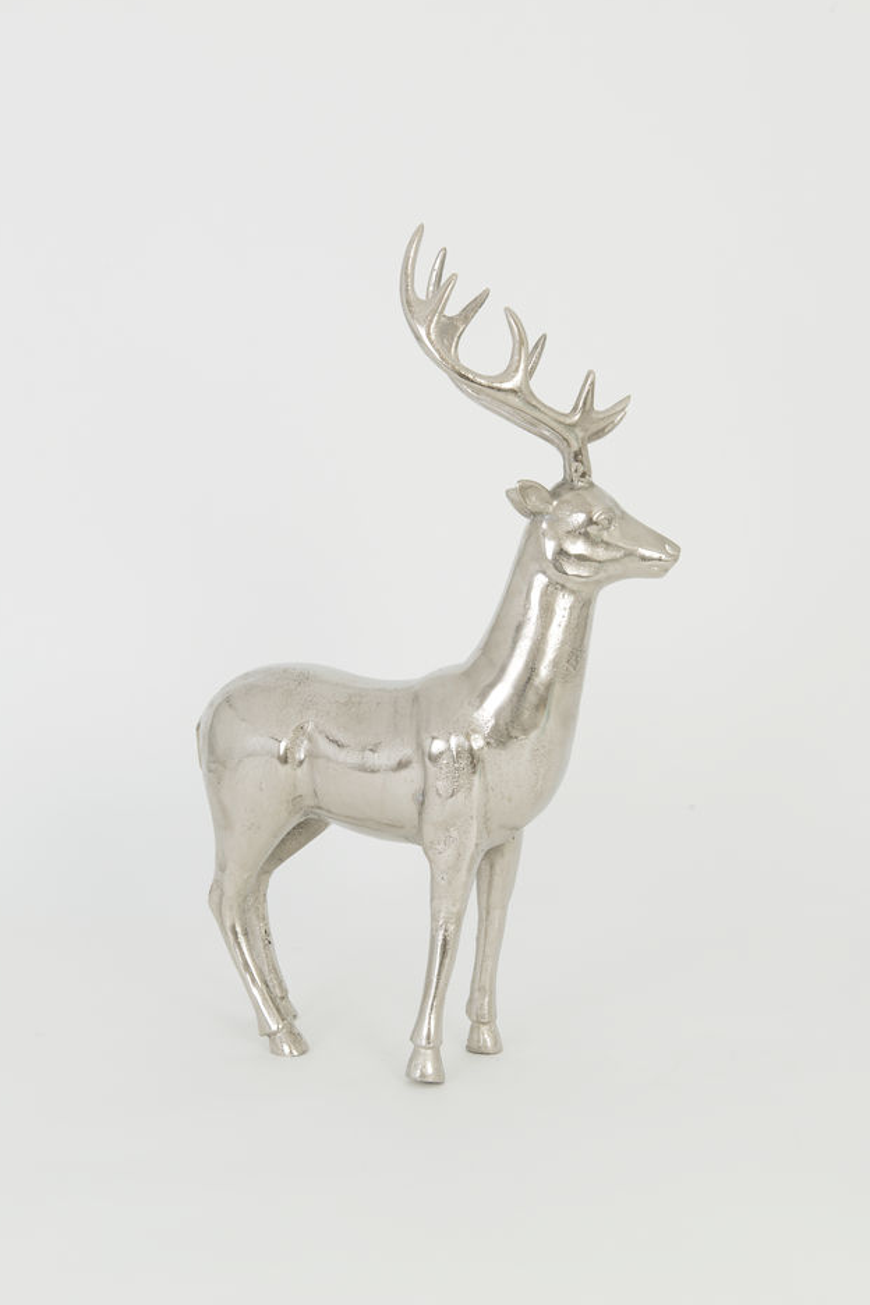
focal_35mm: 50
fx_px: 1812
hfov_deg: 27.0
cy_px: 659
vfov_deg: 39.6
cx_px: 432
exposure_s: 1/100
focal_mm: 48
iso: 200
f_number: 13
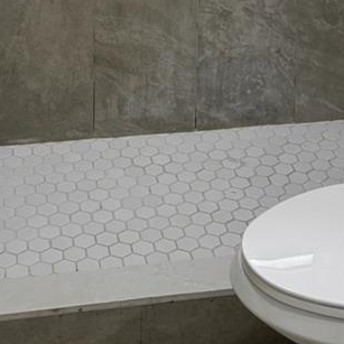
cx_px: 161
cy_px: -193
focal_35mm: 83
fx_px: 933
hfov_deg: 20.9
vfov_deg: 18.2
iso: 160
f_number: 1.78
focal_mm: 6.76
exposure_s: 1/120
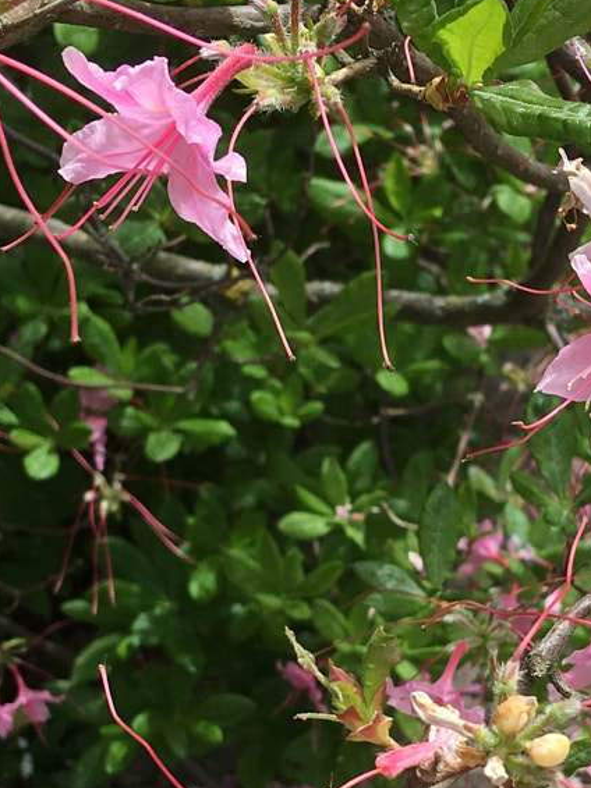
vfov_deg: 23.5
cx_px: 431
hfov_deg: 17.9
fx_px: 1868
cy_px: 636
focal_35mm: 82
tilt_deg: -49.5
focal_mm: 4.15
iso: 25
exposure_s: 1/855
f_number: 2.2
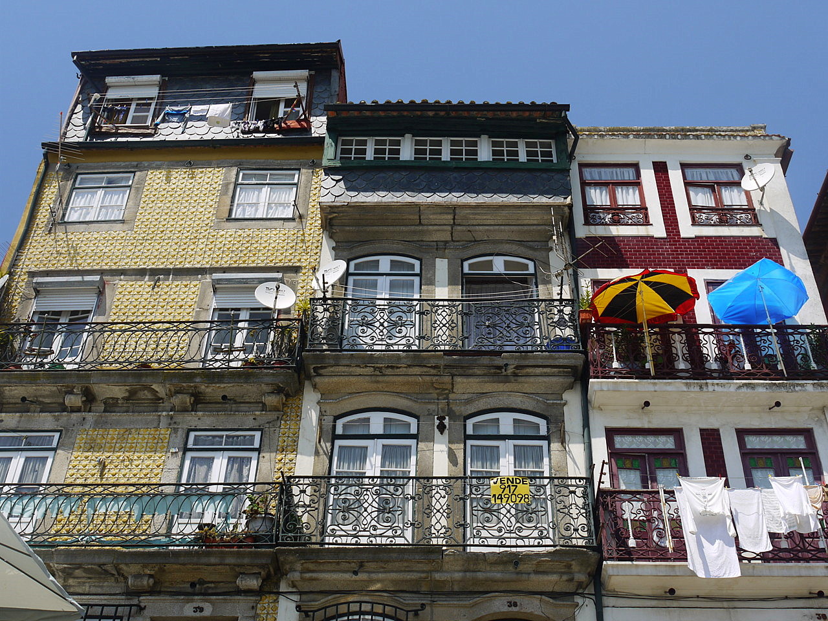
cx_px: 414
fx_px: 1100
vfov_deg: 31.5
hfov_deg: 41.2
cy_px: 310
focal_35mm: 46
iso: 100
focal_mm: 23
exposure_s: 1/160
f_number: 8
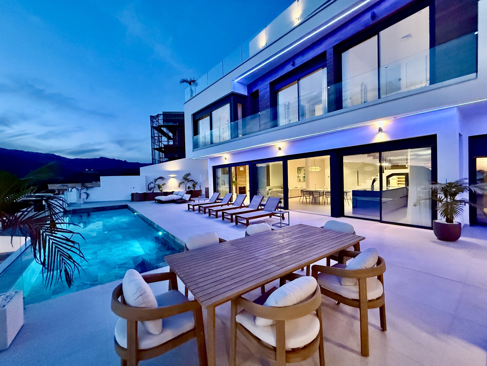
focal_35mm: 14
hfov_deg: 102.1
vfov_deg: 85.7
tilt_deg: -1.6
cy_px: 183
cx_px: 244
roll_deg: +1.7
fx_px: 197
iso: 800
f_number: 2.2
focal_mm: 2.22
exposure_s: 1/60
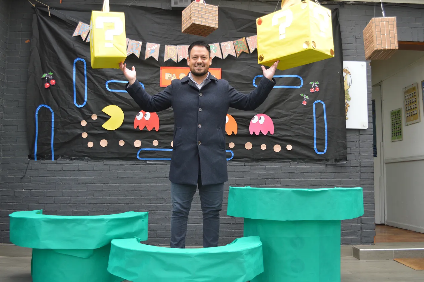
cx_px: 212
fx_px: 424
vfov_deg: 36.8
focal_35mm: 36
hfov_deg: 53.2
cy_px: 141
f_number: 4.5
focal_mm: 24
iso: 400
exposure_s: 1/80
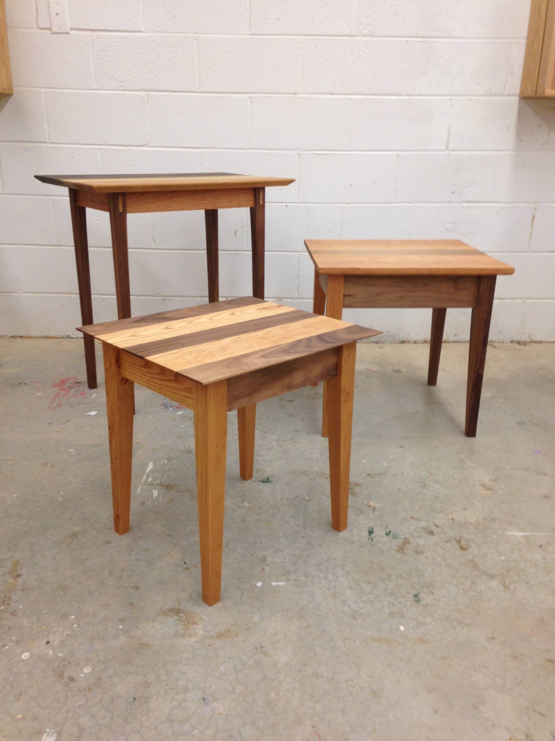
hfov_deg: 42.9
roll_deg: -2.1
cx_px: 278
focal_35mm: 33
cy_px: 370
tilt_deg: -18.9
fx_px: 705
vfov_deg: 55.4
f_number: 2.4
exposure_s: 1/20
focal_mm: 4.12
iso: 50
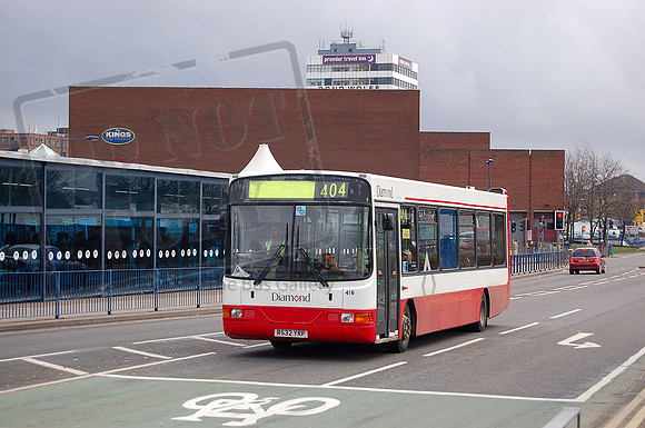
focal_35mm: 82
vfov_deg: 16.5
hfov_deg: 24.6
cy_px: 214
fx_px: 1476
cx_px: 322
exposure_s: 1/500
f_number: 5.6
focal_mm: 55
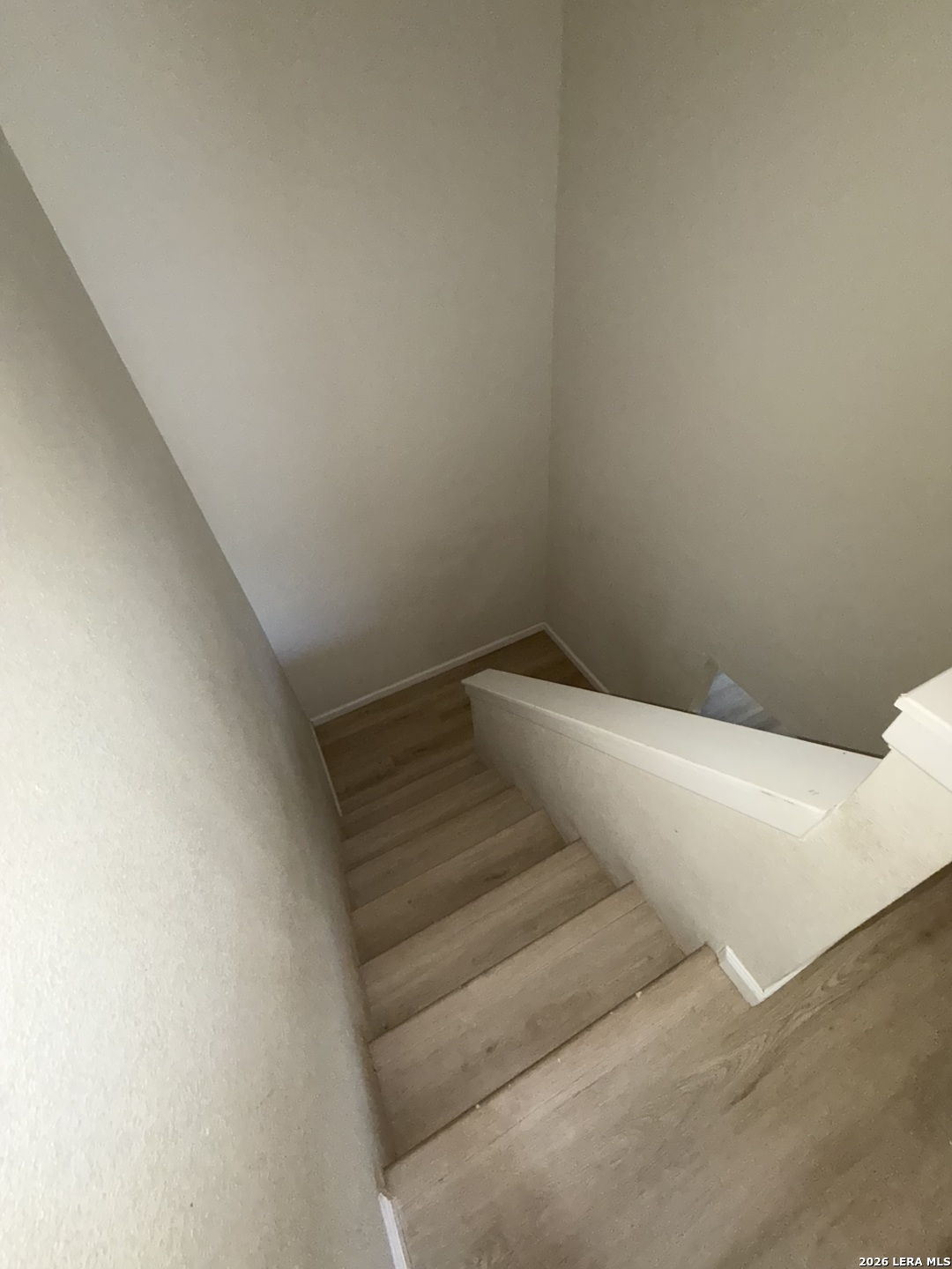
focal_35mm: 14
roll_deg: +3.3
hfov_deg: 85.7
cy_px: 634
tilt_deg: -44.7
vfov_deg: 102.1
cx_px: 476
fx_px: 513
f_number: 2.2
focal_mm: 2.22
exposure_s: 1/60
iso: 1250
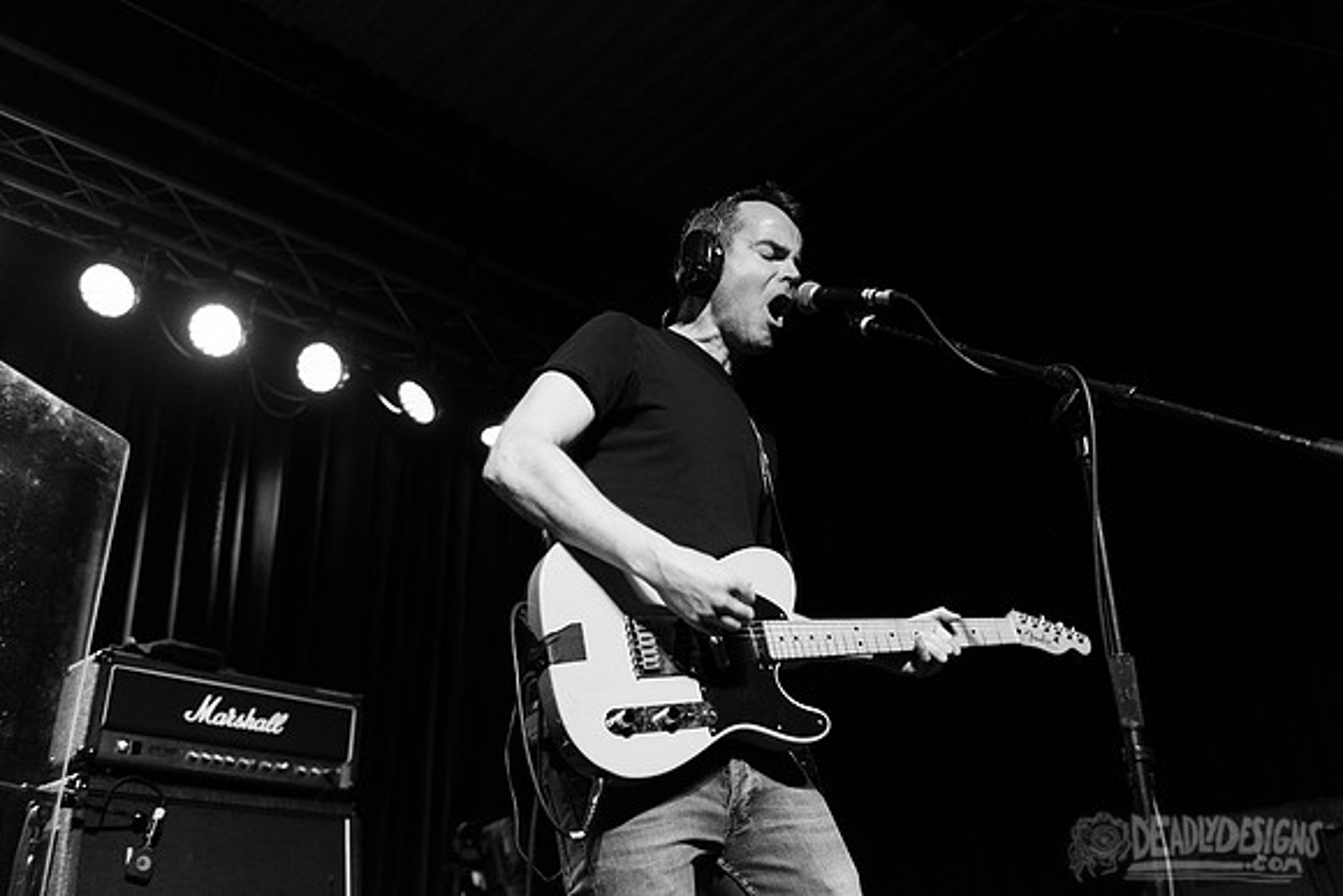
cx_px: 672
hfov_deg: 58.7
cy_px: 448
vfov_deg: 41.1
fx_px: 1194
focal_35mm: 32
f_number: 3.2
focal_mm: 32
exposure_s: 1/80
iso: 2500
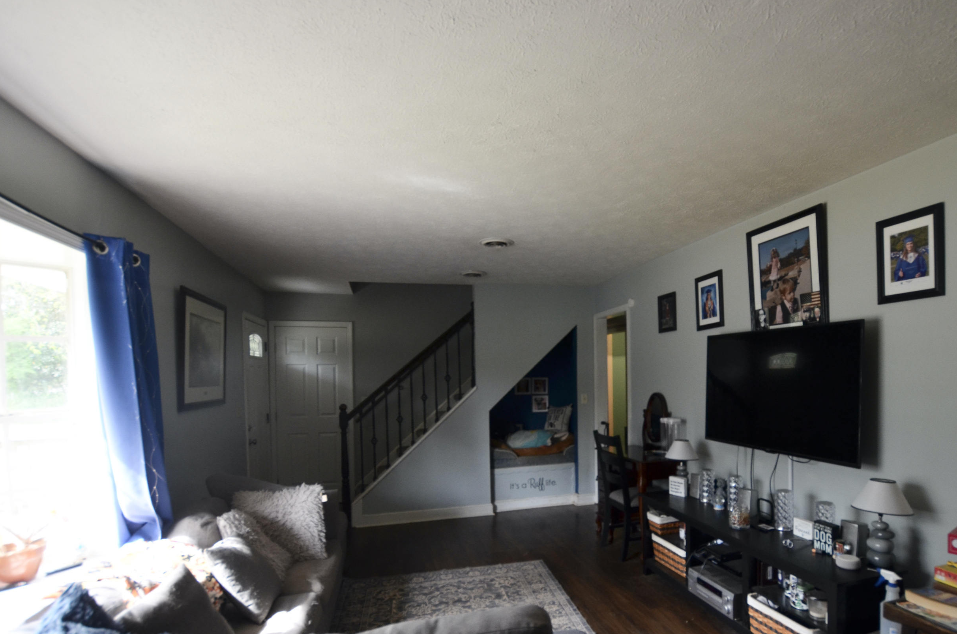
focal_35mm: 19
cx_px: 548
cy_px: 384
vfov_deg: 63.7
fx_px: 504
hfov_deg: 86.4
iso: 400
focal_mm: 10
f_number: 4.5
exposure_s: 1/80
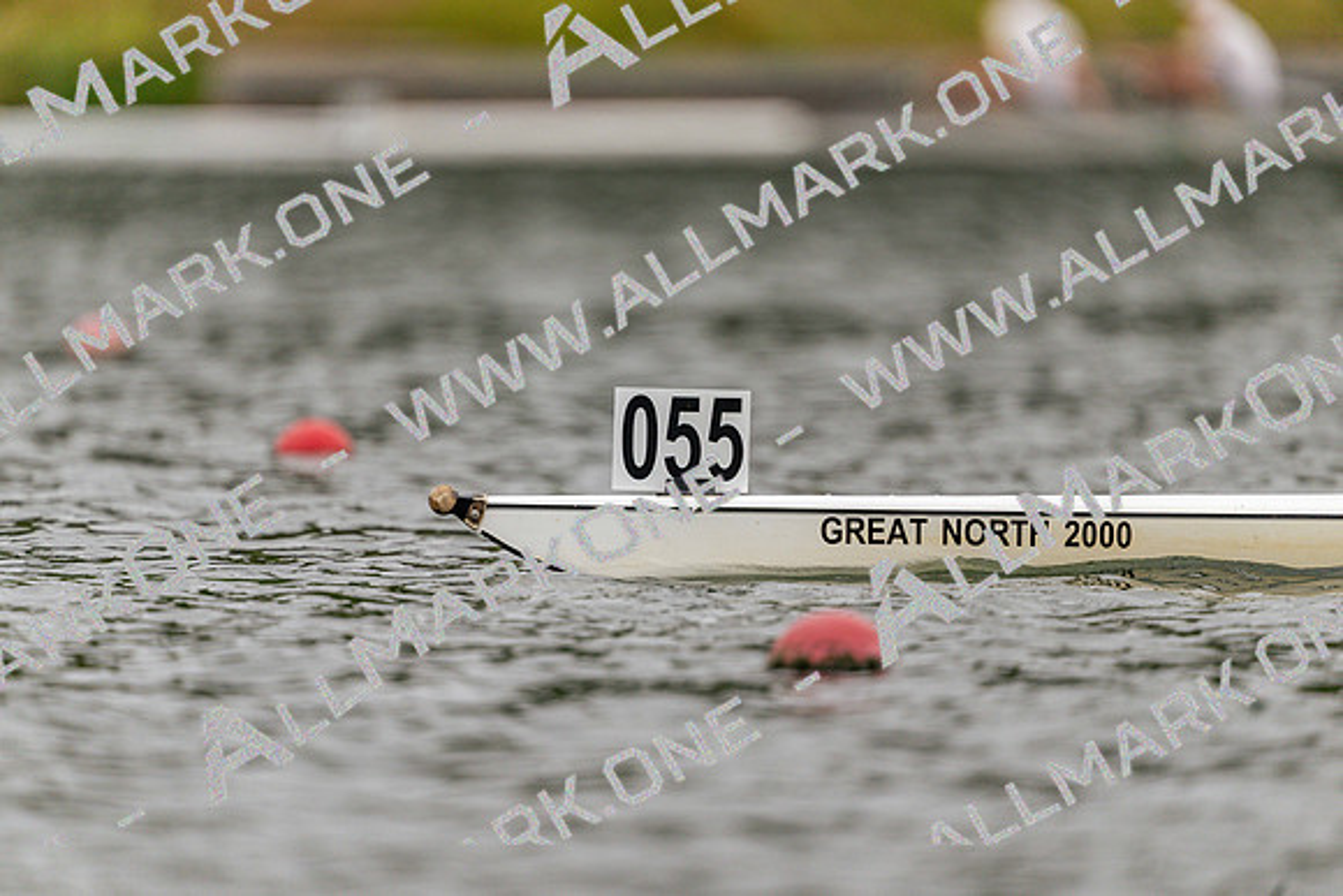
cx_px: 672
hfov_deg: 3.4
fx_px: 22388
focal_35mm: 600
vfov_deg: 2.3
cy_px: 448
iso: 400
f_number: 4
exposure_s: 1/2000
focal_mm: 600
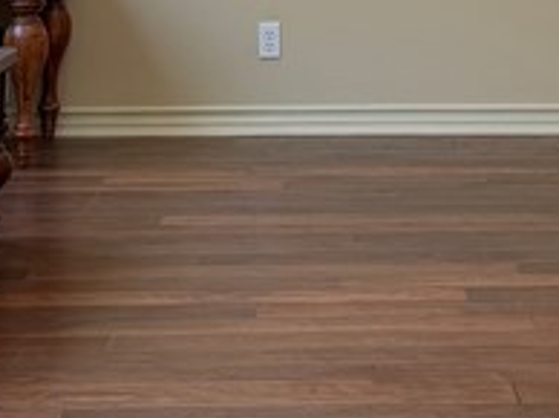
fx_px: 2048
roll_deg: +0.7
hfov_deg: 15.5
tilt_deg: +2.1
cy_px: -231
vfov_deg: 11.1
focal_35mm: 127
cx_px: 418
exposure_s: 1/121
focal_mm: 6.76
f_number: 1.78
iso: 64
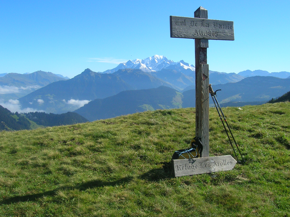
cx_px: 151
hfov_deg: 49.0
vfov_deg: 37.7
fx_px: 318
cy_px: 97
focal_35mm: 38
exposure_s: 1/430
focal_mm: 5.7
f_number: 4.9
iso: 71
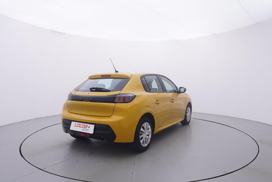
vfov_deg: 50.4
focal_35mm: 26
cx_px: 141
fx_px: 193
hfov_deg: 70.2
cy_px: 94
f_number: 5
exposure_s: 1/80
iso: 200
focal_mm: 15
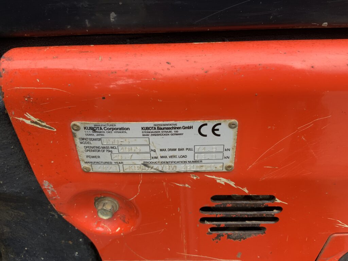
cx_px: 174
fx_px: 292
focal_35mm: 29
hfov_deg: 61.7
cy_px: 130
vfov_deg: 48.2
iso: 25
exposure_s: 1/122
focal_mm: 3
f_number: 1.8
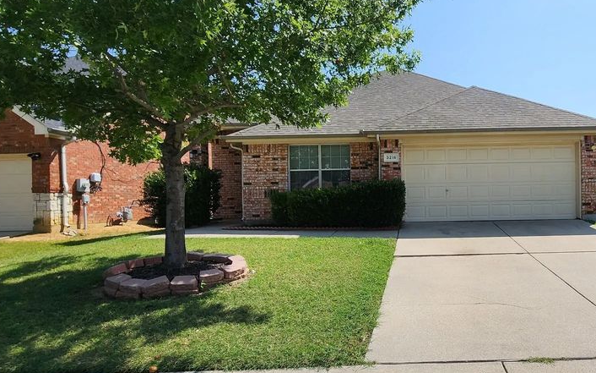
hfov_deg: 80.8
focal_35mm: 20
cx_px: 420
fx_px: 325
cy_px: 206
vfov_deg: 59.5
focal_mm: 2.2
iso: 50
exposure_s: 1/2450
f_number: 2.2
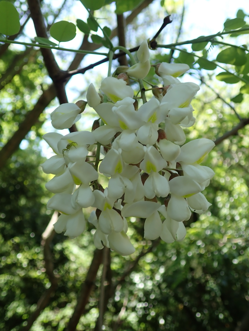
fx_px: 288
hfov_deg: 46.8
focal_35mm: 30
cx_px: 124
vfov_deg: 60.0
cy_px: 166
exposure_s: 1/200
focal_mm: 5.5
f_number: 2.3
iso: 100
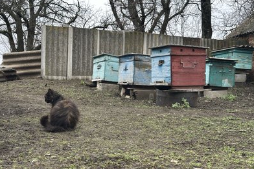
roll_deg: -1.9
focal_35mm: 51
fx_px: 360
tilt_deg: +1.1
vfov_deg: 26.5
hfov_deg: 38.9
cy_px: 91
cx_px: 128
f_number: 1.78
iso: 64
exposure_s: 1/242
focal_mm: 6.86
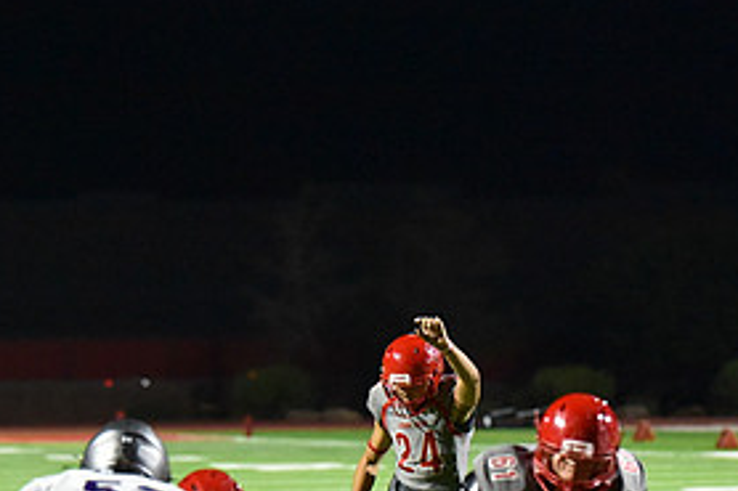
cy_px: 415
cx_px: 401
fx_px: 5777
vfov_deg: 4.9
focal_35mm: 282
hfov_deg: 7.3
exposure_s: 1/1000
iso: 12800
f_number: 2.8
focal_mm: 135
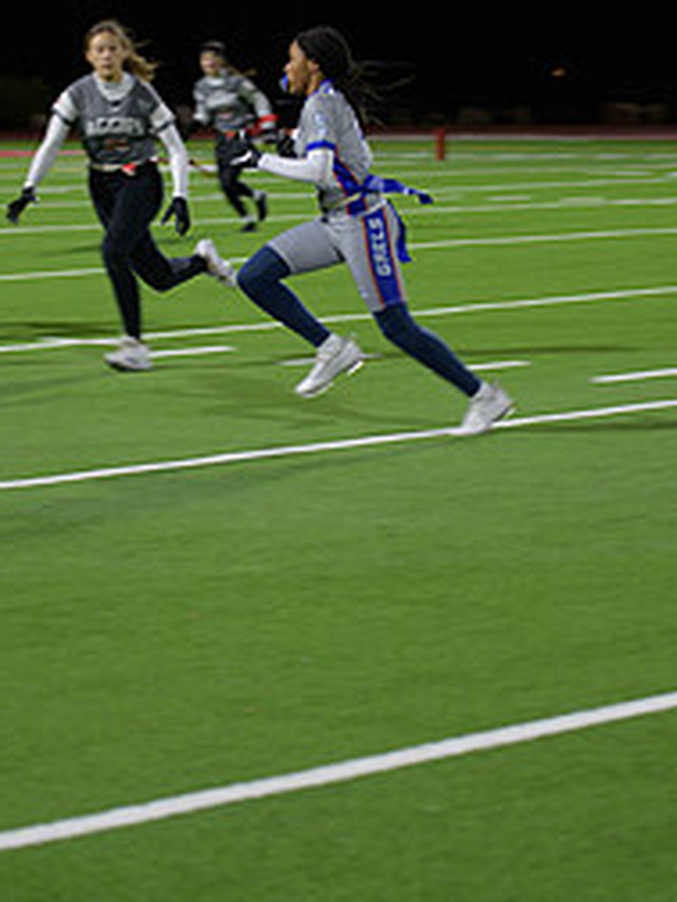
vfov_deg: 12.7
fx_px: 4042
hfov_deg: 9.6
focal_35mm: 155
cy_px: 260
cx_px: 193
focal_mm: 70
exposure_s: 1/200
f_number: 2.8
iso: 800
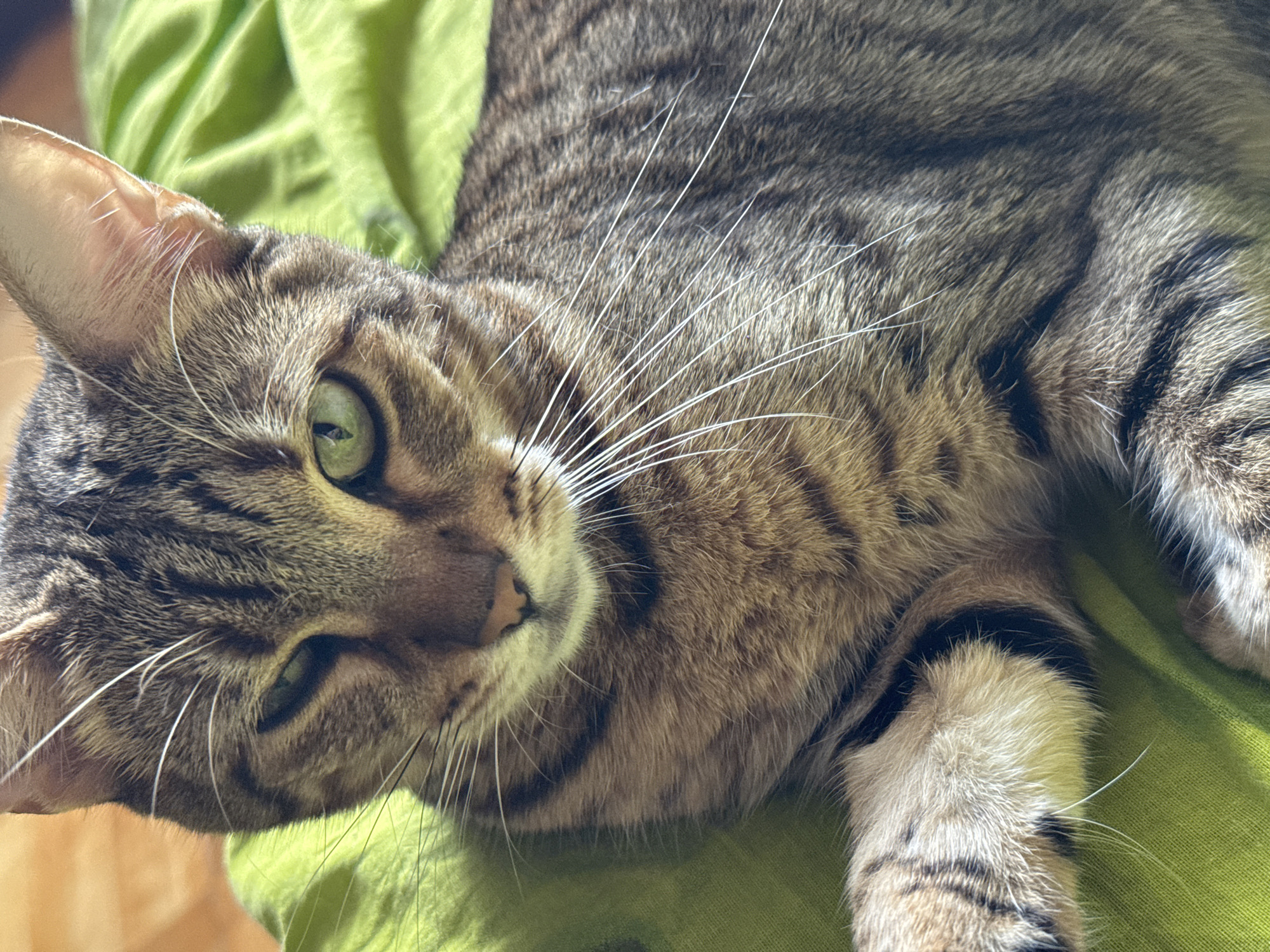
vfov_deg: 30.3
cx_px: 635
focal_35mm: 48
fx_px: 1761
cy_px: 476
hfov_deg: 39.7
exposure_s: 1/60
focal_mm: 6.76
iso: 250
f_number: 1.78
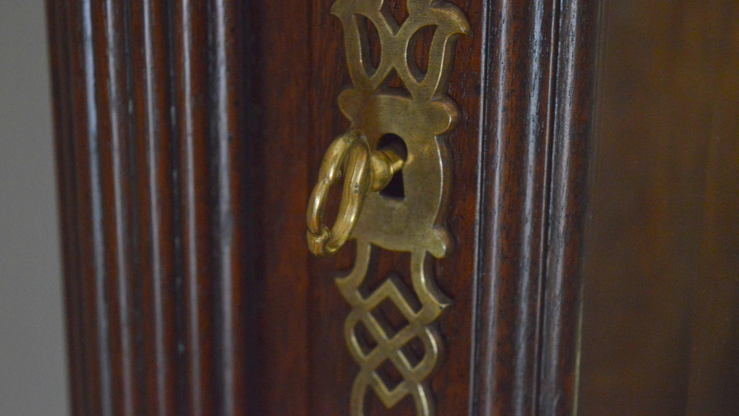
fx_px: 1696
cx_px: 369
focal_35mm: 87
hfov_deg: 24.6
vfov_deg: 14.0
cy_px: 191
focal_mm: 55
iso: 3200
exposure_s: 1/40
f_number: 5.6
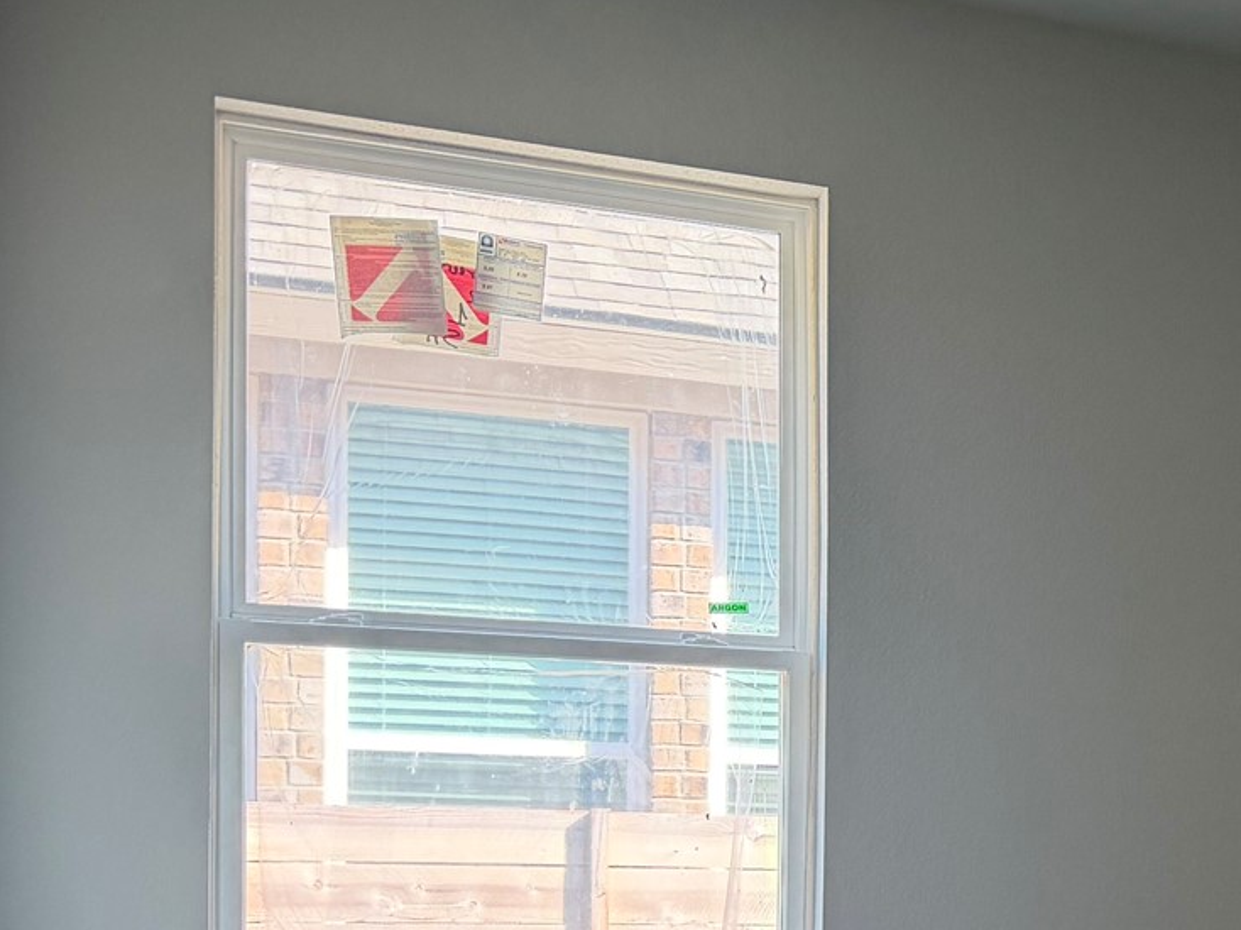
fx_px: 2401
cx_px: 1484
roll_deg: -1.0
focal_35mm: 67
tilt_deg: -3.0
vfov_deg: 21.2
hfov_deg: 25.9
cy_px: 930
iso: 200
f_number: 1.78
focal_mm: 6.76
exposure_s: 1/136
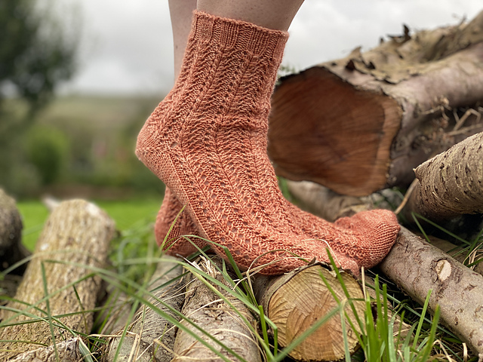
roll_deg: -1.6
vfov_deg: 28.0
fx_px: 726
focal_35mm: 52
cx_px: 242
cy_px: 181
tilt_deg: +1.0
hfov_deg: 36.8
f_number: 2
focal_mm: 6
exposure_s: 1/122
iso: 32
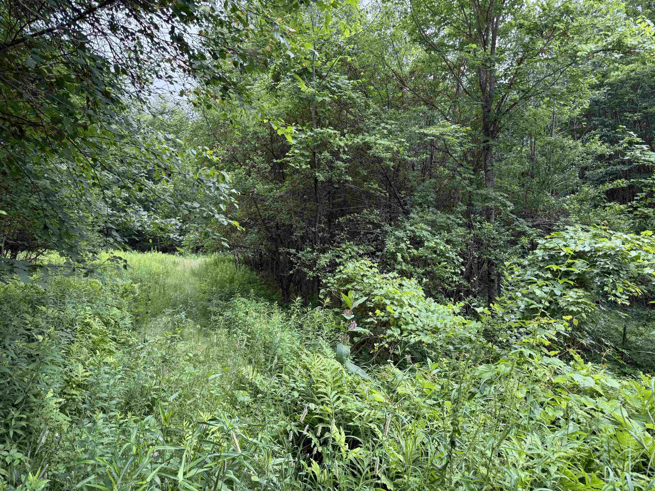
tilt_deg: +0.8
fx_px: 454
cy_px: 246
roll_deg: +0.3
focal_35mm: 24
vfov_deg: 56.8
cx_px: 328
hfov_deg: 71.6
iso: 100
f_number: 1.78
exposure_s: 1/356
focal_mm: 6.76
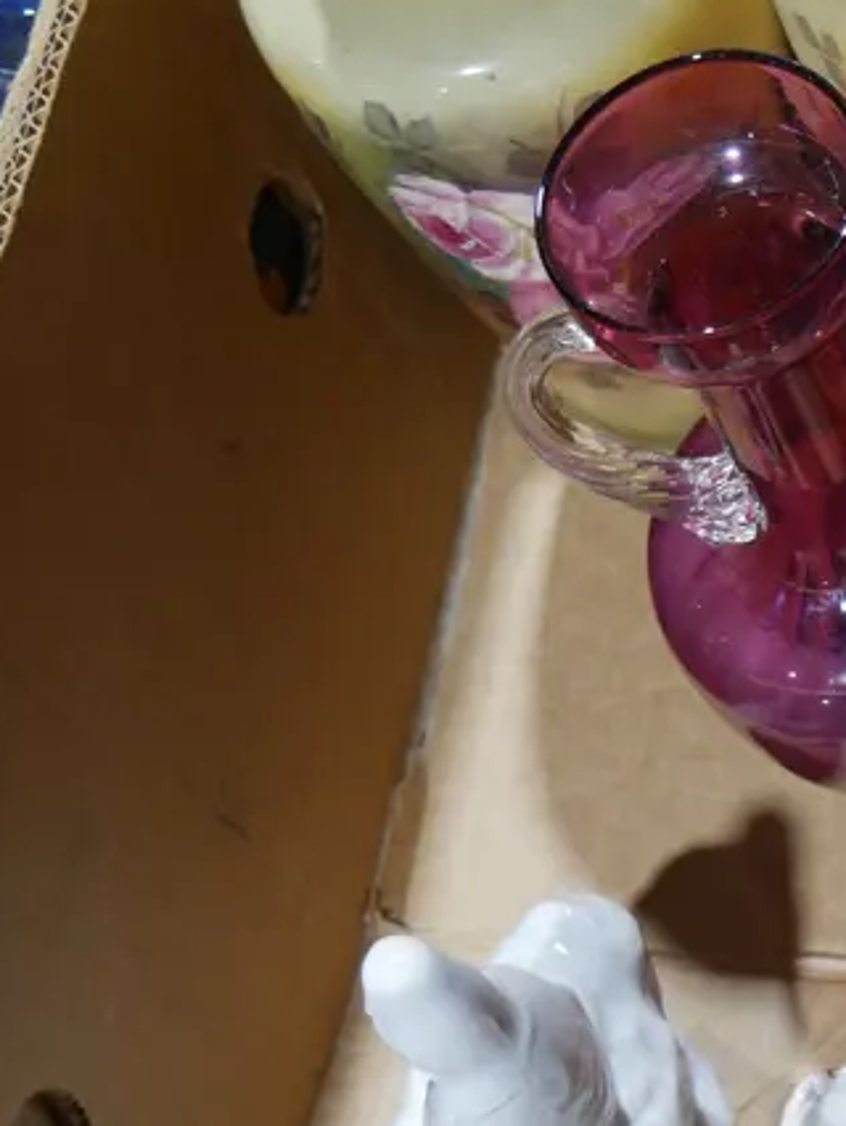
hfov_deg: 18.2
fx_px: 2507
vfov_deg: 25.1
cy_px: 809
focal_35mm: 77
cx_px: 998
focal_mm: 16
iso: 250
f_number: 3.6
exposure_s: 1/60
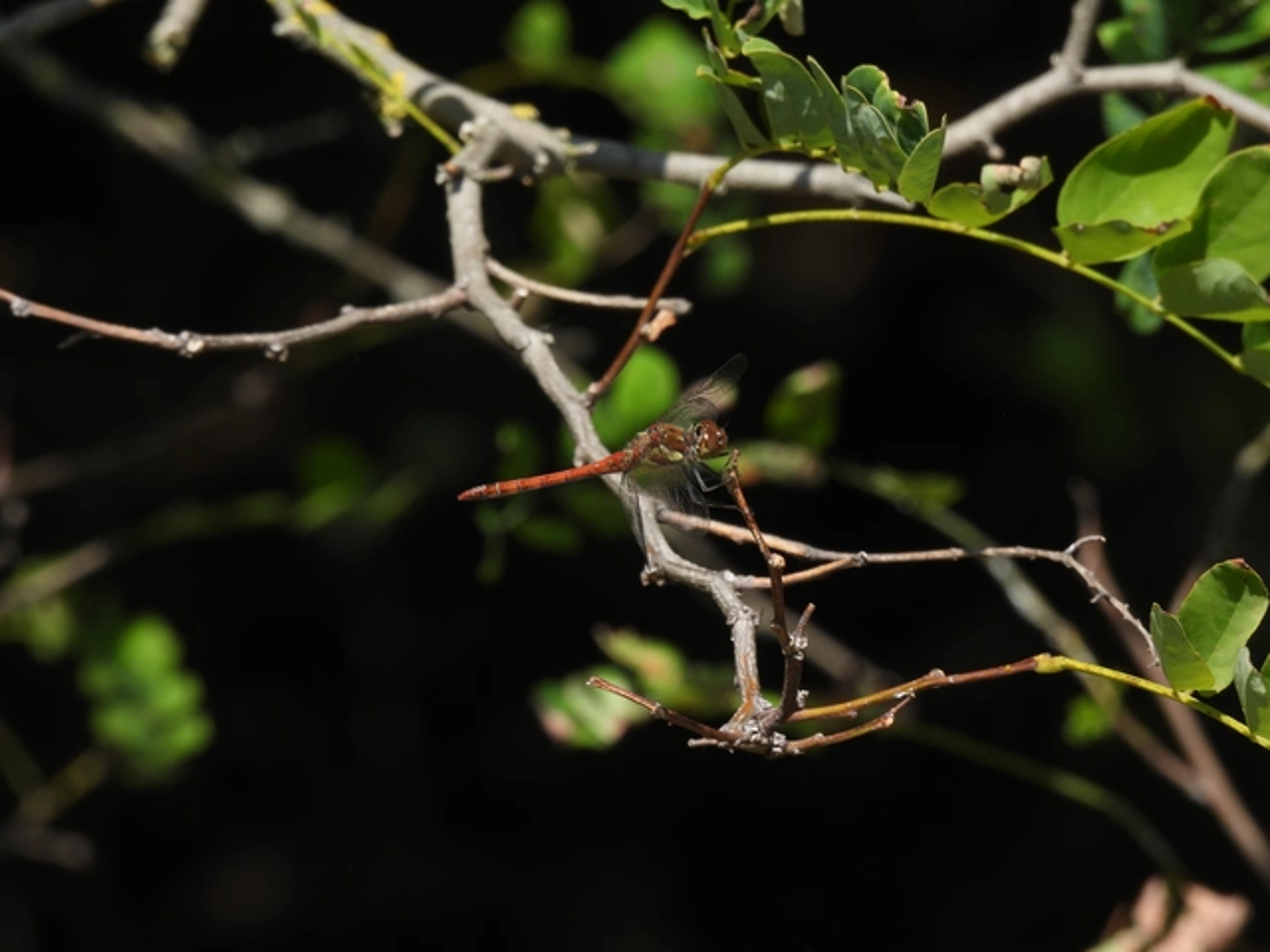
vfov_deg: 2.7
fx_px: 20179
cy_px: 476
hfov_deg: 3.6
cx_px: 635
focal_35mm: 550
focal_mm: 98.1
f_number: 6.3
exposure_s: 1/320
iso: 100
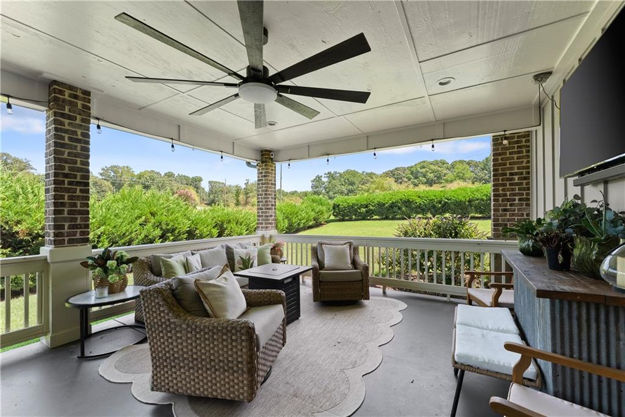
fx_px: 243
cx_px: 312
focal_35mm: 14
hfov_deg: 104.2
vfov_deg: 81.2
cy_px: 208
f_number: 7.1
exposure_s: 1/125
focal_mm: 14
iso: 800
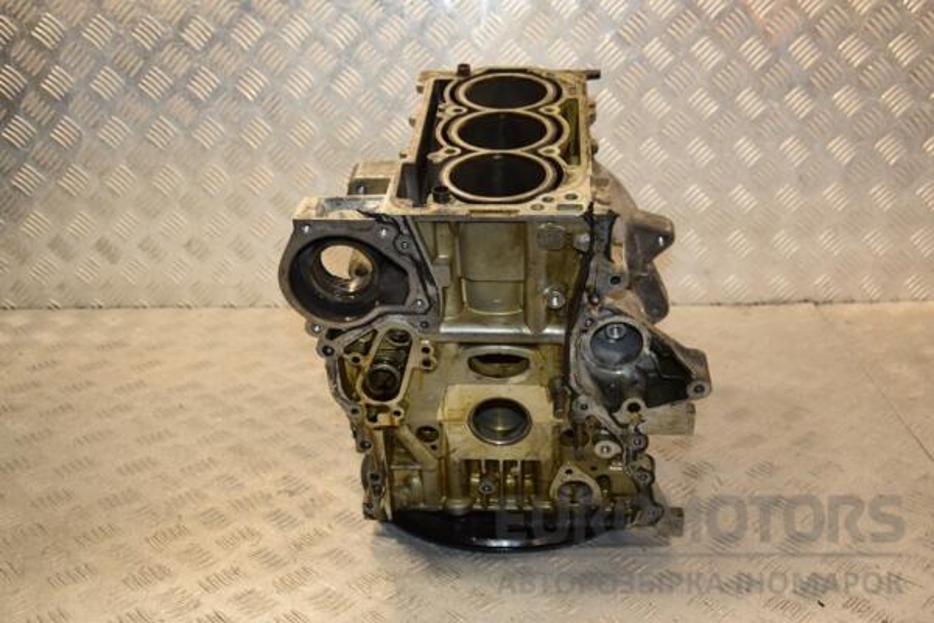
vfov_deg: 31.9
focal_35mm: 42
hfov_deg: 46.4
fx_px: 1090
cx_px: 467
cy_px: 312
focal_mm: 28
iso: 800
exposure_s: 1/200
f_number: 5
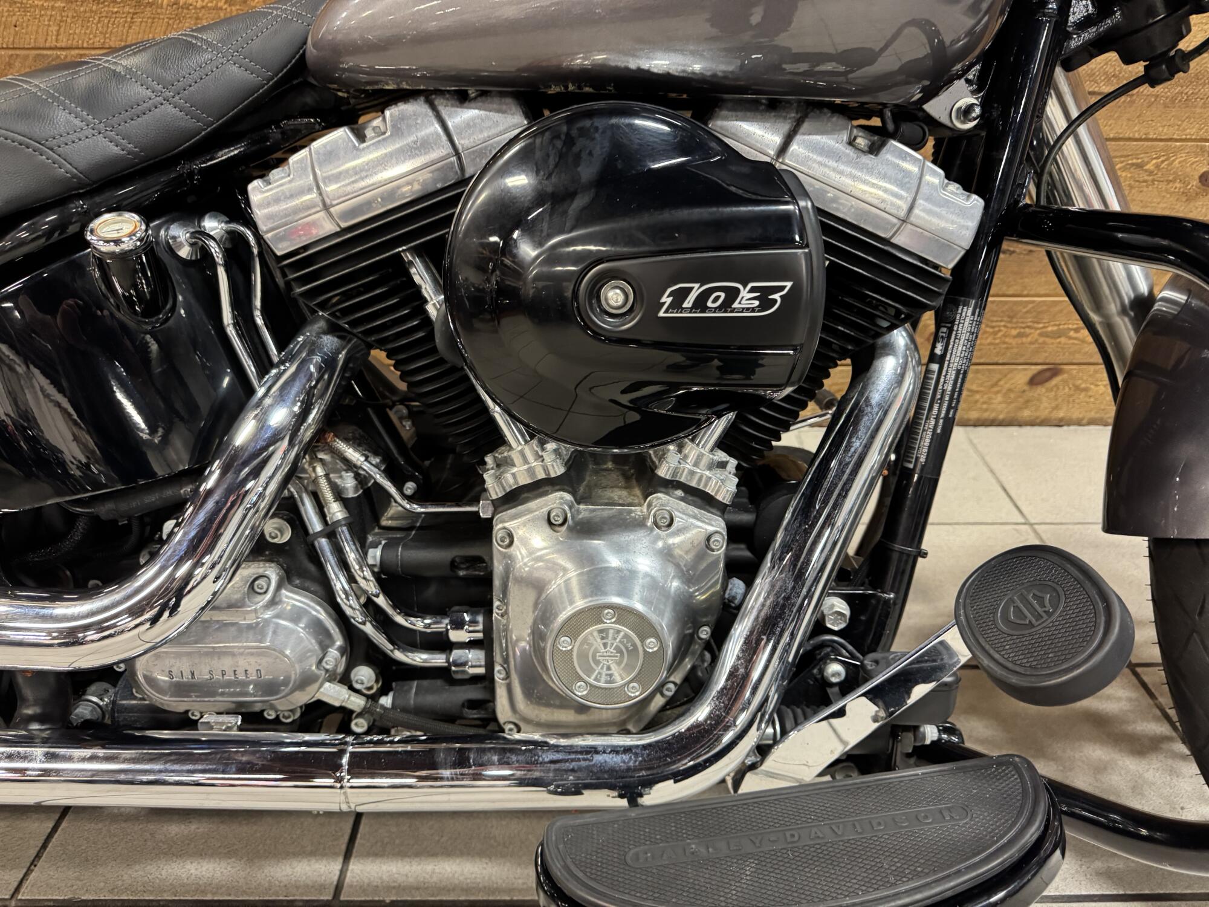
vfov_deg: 56.8
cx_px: 604
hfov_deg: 71.6
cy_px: 454
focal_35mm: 24
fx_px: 838
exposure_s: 1/60
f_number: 1.78
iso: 500
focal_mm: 6.76
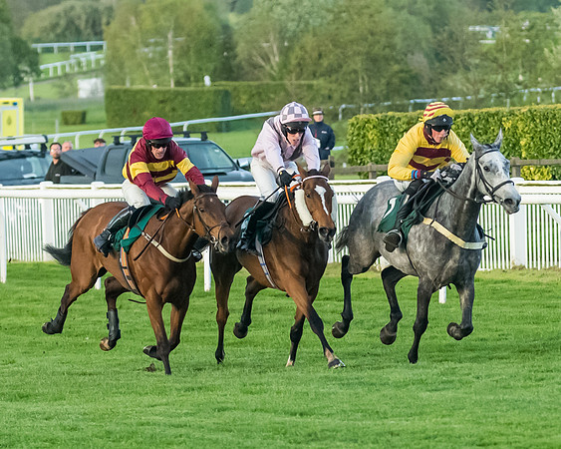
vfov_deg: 3.6
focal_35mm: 434
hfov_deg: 4.5
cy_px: 222
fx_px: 7196
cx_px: 349
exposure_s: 1/2000
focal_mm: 155
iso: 4000
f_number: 4
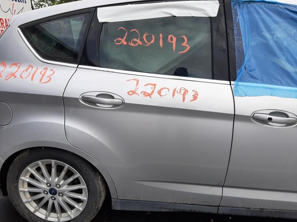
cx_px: 148
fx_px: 223
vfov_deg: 53.1
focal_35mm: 26
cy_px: 111
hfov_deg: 67.3
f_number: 1.7
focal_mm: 3.93
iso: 40
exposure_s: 1/1052
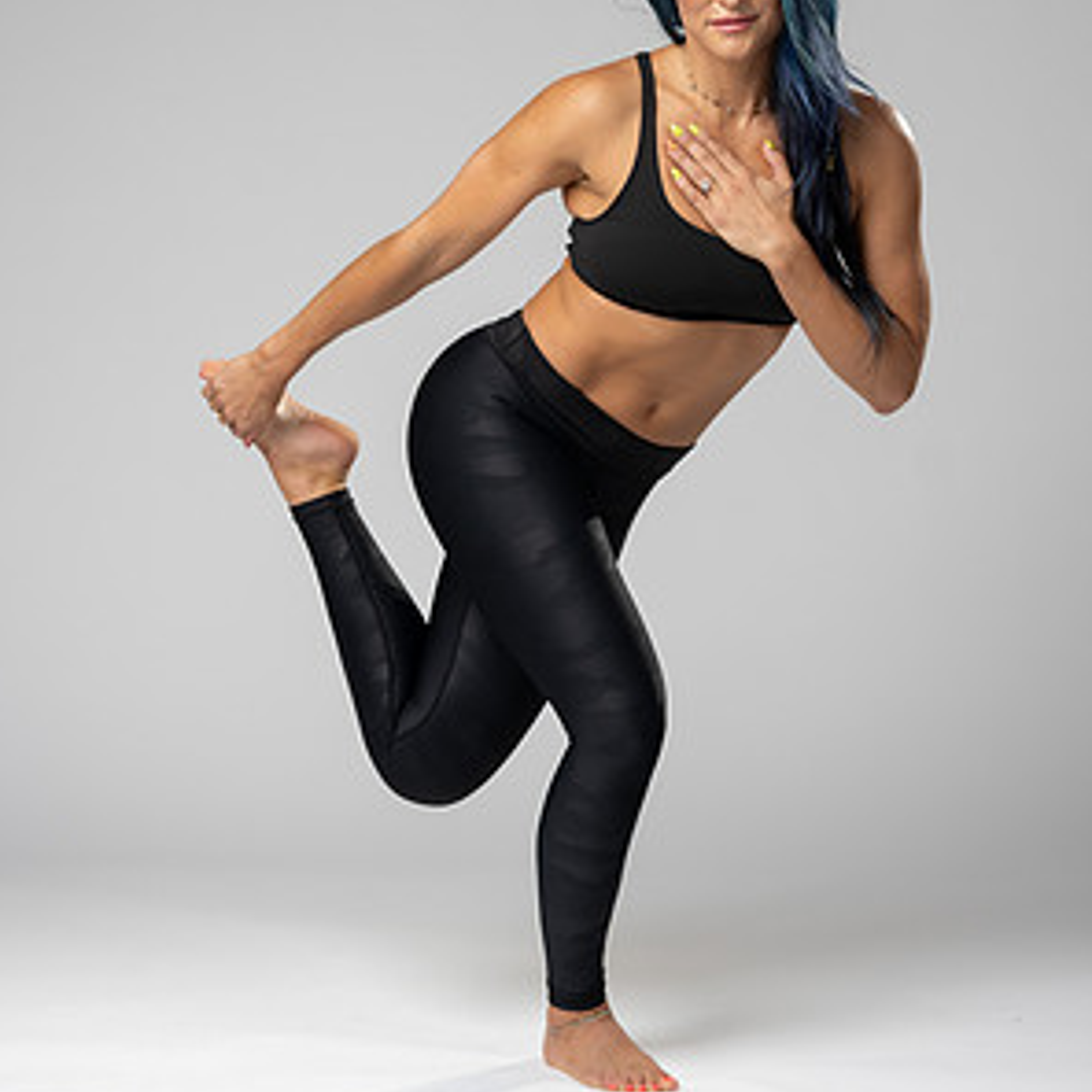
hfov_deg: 15.8
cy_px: 376
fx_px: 3926
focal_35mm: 110
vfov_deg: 15.8
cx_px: 542
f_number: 3.2
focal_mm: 85
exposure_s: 1/160
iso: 200
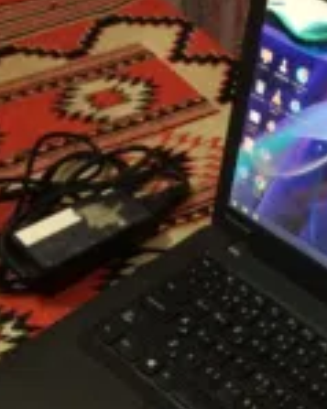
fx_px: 920
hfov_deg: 19.6
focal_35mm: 76
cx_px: 324
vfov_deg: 24.8
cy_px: 302
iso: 200
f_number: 2.2
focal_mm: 4.15
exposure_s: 1/17
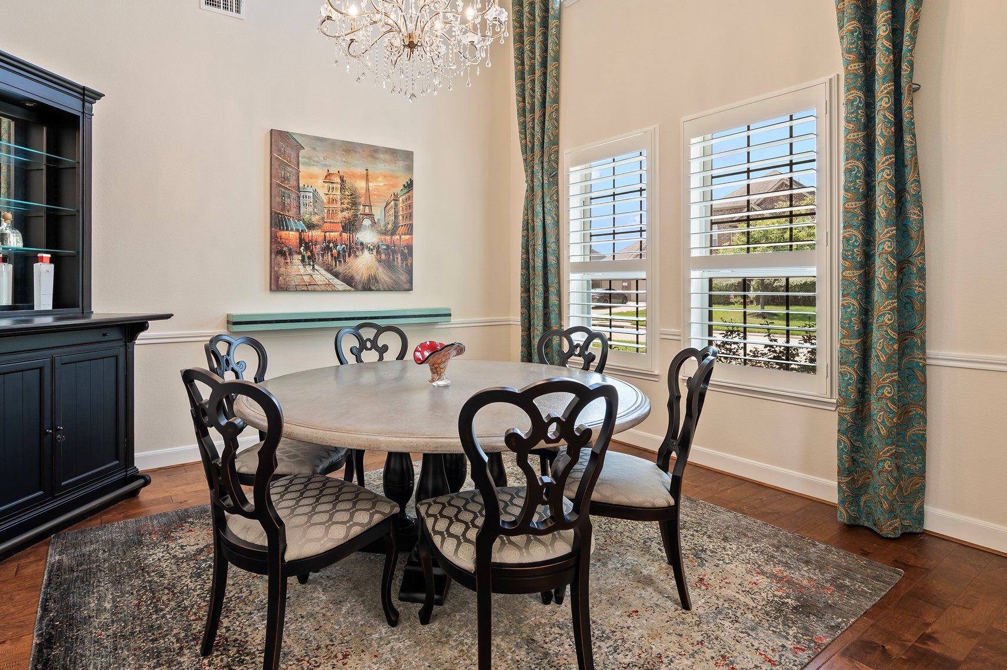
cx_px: 442
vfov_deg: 64.2
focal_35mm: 19
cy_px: 286
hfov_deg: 86.5
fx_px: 531
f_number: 6.3
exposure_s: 1/3
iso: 125
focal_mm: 15
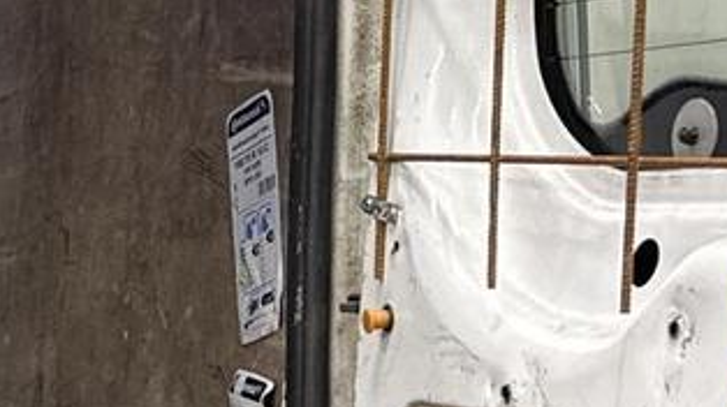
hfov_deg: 14.7
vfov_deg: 9.9
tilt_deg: -11.4
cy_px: 486
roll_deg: +0.3
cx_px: -725
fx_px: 2311
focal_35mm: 120
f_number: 1.78
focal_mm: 6.76
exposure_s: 1/50
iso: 160
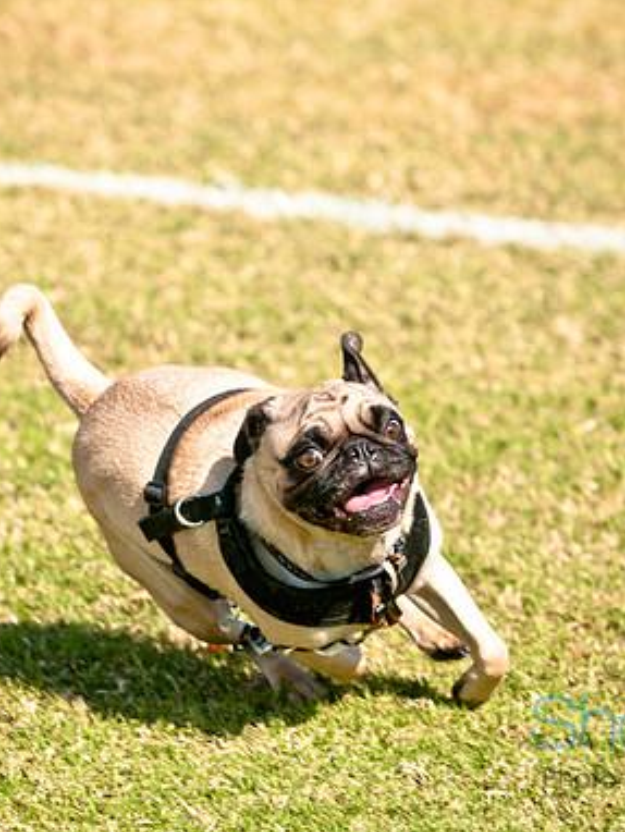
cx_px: 248
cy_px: 415
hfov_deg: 4.7
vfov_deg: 6.3
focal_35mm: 317
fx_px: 7616
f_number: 5
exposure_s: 1/1600
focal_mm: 145
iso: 250
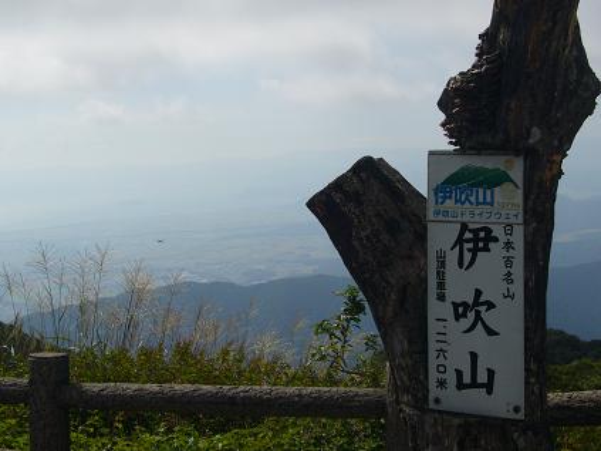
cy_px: 226
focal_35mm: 63
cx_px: 300
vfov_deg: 23.3
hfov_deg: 30.7
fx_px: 1093
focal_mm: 10.4
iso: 80
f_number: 7.5
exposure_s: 1/640
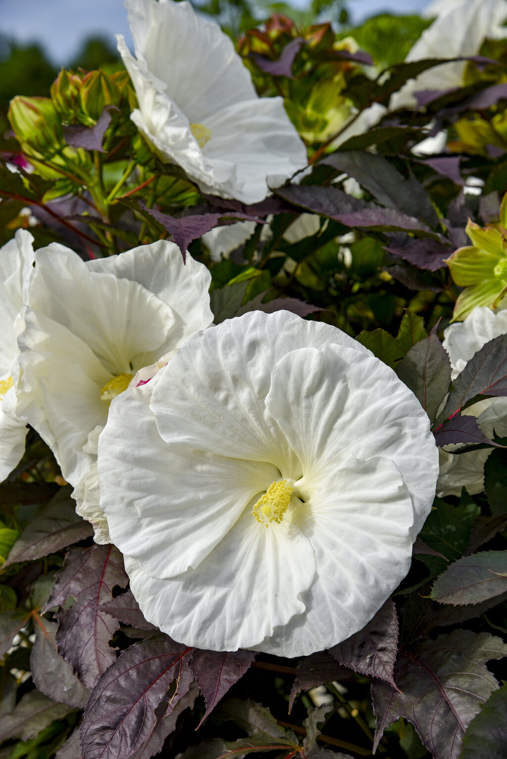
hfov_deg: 14.4
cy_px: 380
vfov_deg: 21.5
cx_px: 254
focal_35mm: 95
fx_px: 2005
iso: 200
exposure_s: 1/500
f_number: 11
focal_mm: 95
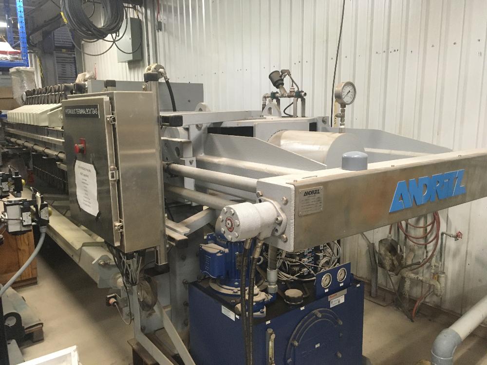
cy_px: 182
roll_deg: +2.1
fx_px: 408
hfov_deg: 61.7
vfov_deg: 48.2
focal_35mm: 29
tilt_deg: -9.8
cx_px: 244
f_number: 2.2
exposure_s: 1/17
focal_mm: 4.15
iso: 200
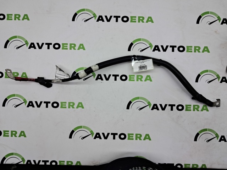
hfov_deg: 65.4
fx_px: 177
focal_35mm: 27
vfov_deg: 51.3
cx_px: 114
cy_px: 85
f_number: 1.8
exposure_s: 1/100
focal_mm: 4
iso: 50
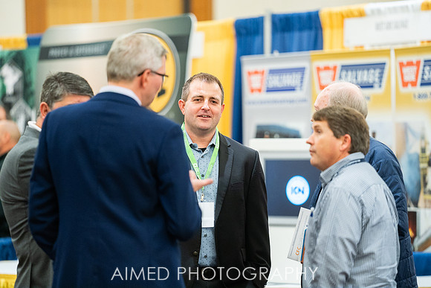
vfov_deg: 6.9
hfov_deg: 10.3
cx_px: 216
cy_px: 144
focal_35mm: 200
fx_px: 2395
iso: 2000
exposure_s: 1/160
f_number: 2.8
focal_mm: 200
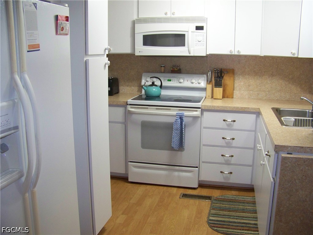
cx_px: 156
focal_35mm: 36
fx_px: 326
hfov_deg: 51.4
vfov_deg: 39.7
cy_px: 118
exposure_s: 1/30
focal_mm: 5.85
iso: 200
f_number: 2.8
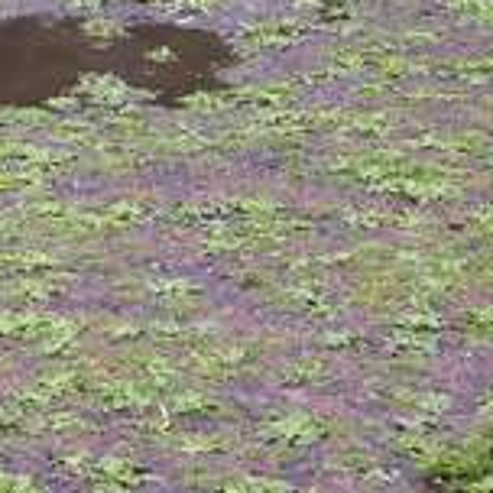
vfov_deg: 7.4
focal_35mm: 234
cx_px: -415
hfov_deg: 7.3
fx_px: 3770
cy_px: -214
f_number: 3.4
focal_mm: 13.3
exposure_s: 1/90
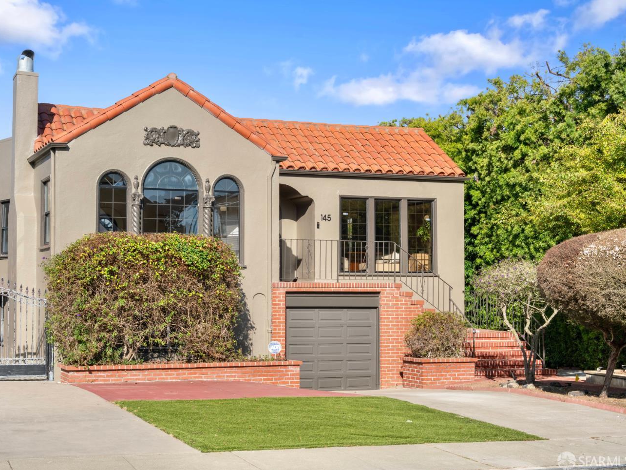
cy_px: 228
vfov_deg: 26.6
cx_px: 269
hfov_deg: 34.9
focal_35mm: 55
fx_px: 995
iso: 500
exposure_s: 1/320
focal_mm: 49
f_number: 16
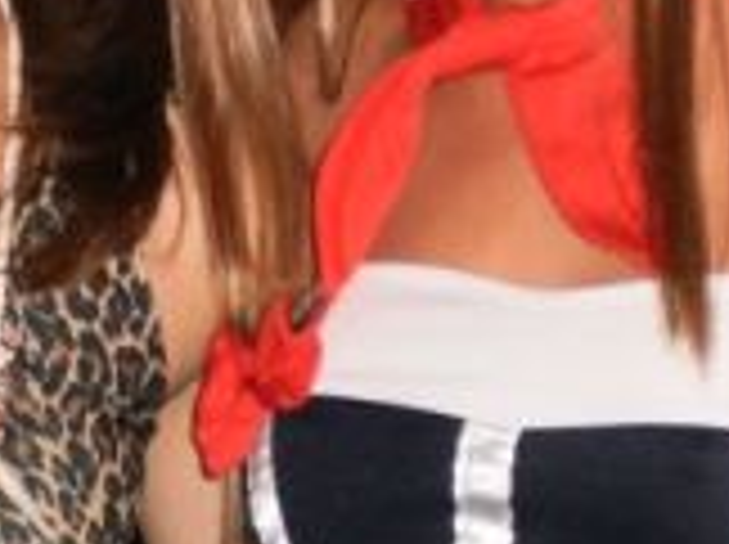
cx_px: 4
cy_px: -67
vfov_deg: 8.3
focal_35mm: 178
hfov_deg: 11.0
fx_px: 3743
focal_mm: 6.3
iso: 160
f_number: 3.1
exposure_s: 1/30
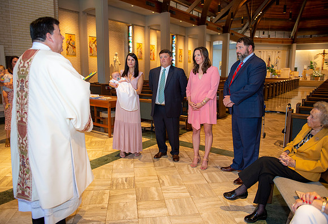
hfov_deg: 67.9
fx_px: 244
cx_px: 159
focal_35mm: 27
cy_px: 112
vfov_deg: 49.5
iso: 720
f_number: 2.8
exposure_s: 1/100
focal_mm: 26
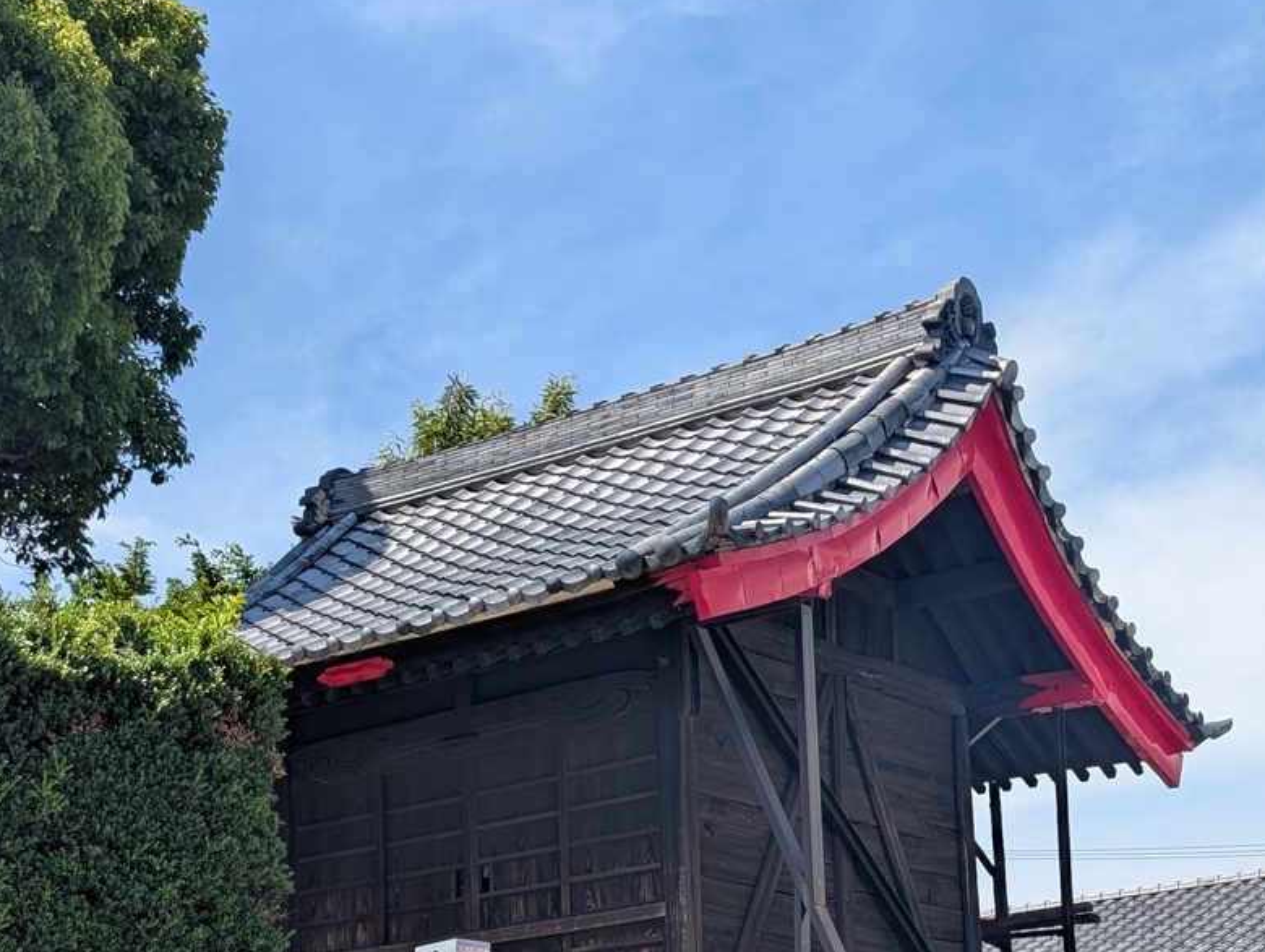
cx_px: 535
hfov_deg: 30.6
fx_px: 2305
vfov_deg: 22.9
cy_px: 790
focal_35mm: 63
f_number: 1.68
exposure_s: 1/854
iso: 22
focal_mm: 6.9
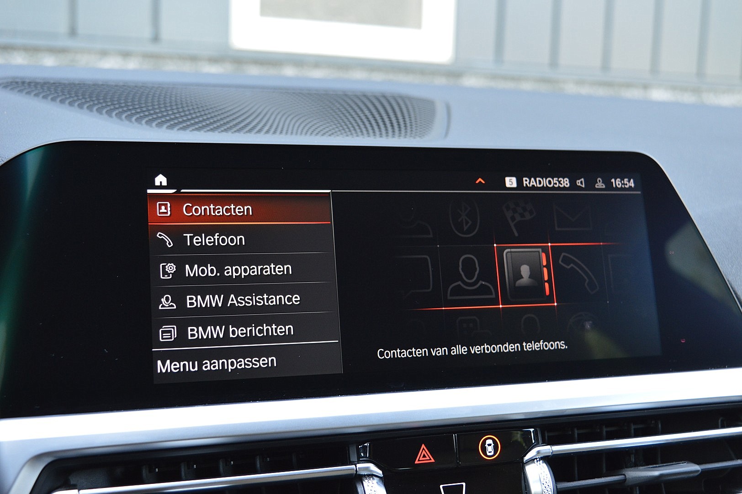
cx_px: 371
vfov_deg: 28.9
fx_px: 958
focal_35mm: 46
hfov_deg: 42.4
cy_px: 247
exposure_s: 1/60
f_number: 6.3
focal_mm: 31
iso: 800
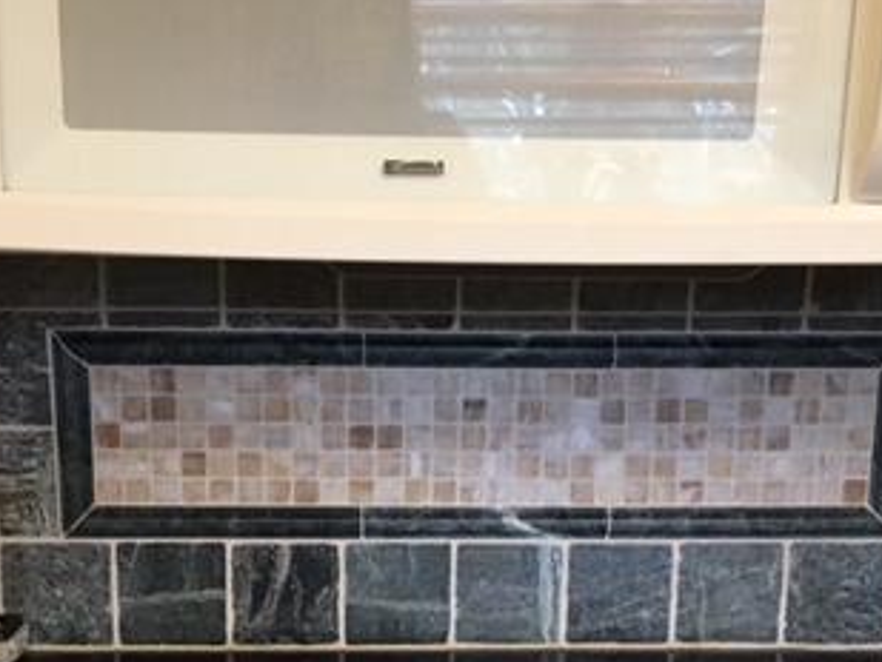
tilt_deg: -15.3
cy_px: 539
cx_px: 411
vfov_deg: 24.0
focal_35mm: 60
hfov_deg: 32.2
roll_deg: -0.8
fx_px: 1529
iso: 125
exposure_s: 1/30
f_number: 2.2
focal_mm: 4.15
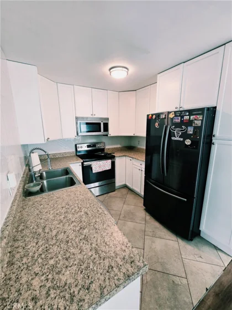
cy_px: 155
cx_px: 116
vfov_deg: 106.2
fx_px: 116
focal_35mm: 13
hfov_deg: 89.9
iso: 160
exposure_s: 1/60.2
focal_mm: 2.2
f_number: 2.2
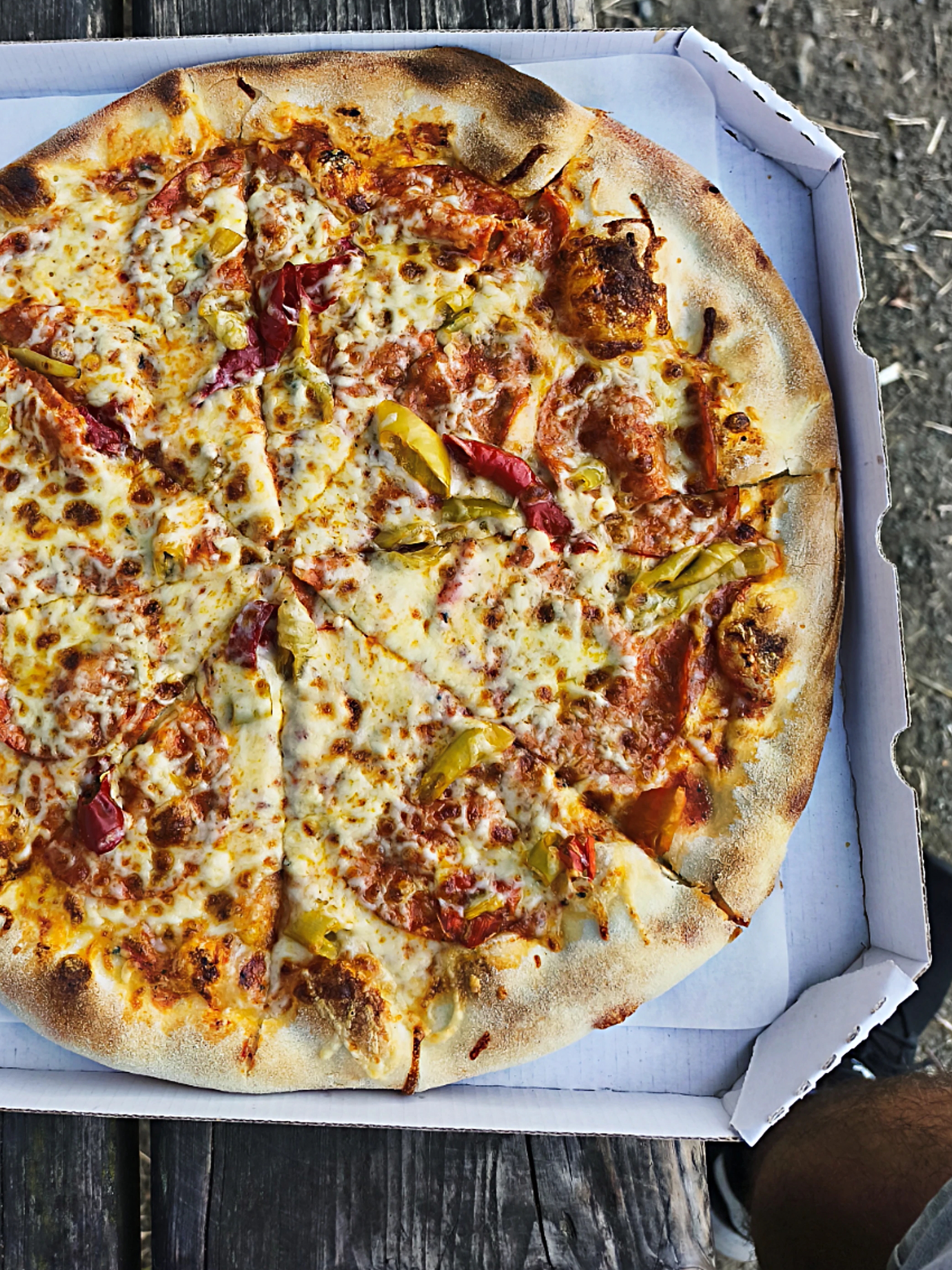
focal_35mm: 33
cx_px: 294
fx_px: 1210
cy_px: 456
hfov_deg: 42.2
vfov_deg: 54.6
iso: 50
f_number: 1.65
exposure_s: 1/344
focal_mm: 6.14
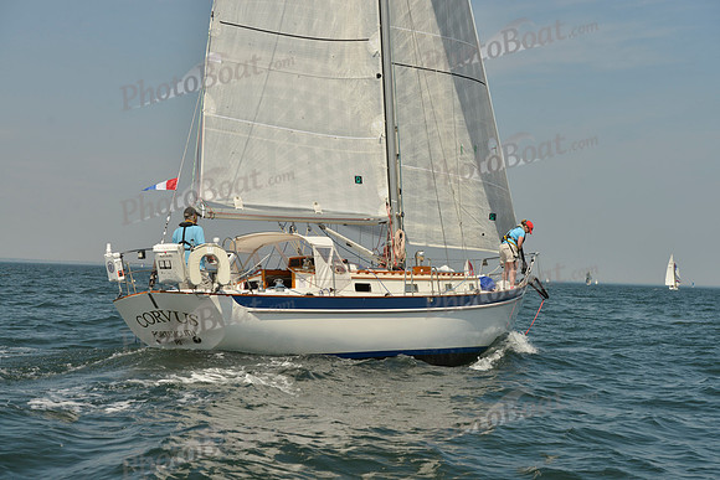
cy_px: 240
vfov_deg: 19.5
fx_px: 1400
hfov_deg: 28.8
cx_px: 360
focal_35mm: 70
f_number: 8
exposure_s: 1/1250
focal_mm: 70
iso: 200
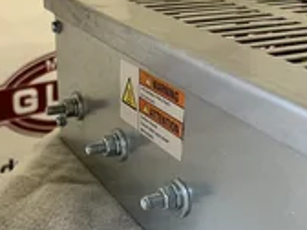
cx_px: 141
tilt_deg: -25.7
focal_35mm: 62
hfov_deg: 31.2
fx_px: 550
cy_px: 162
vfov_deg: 23.5
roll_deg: -1.1
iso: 200
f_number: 1.5
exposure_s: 1/60
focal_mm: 5.7
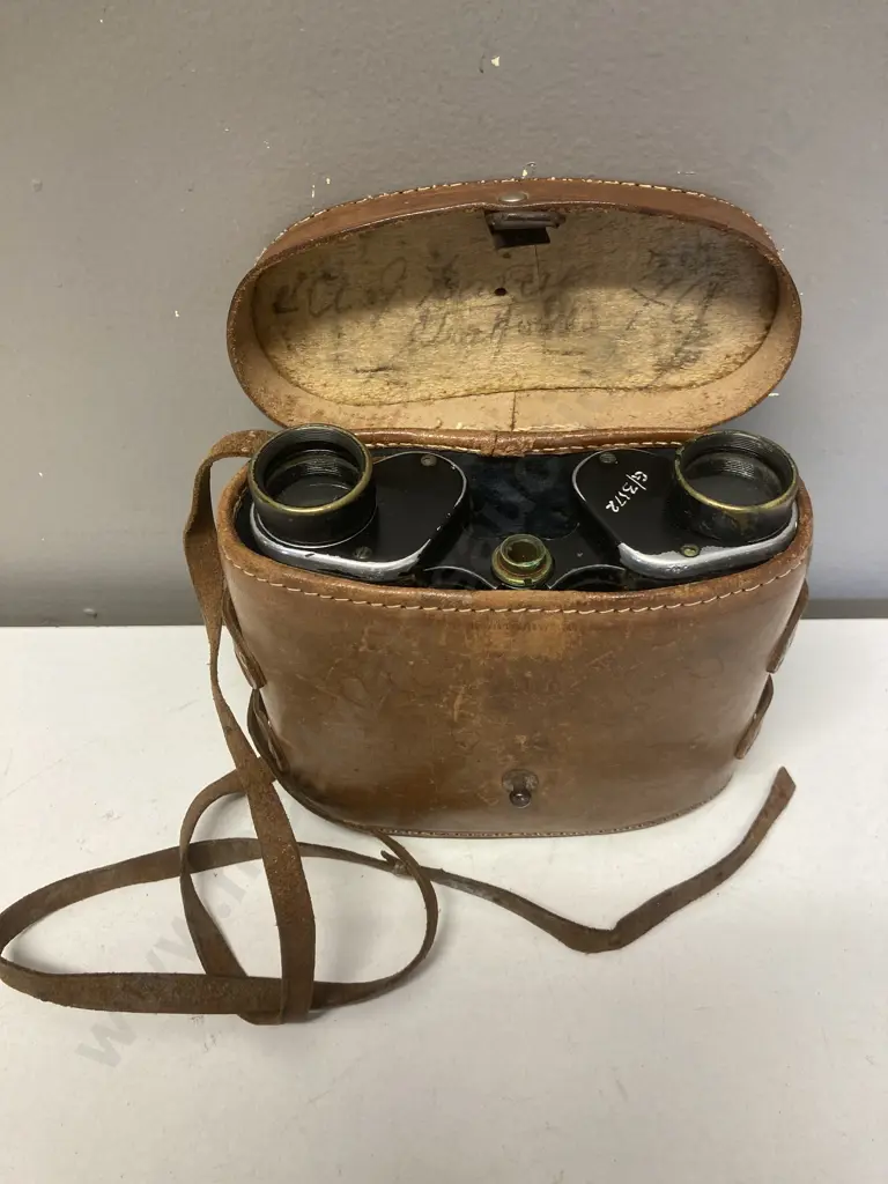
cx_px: 444
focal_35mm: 28
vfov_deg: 63.4
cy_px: 592
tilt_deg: -45.2
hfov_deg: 49.7
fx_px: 958
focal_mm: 3.99
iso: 100
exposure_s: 1/50
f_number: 1.8
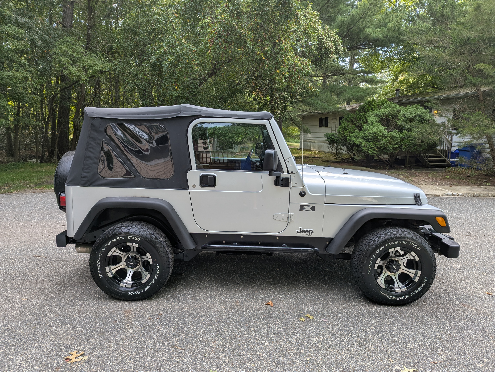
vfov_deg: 56.9
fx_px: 344
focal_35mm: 24
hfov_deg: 71.5
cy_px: 186
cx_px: 248
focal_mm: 6.81
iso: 43
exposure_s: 1/401
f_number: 1.85
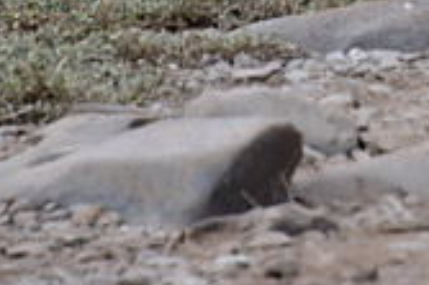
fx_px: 9940
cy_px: -204
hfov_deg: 2.5
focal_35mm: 835
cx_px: 516
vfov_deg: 1.6
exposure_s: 1/1000
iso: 250
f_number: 6
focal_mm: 160
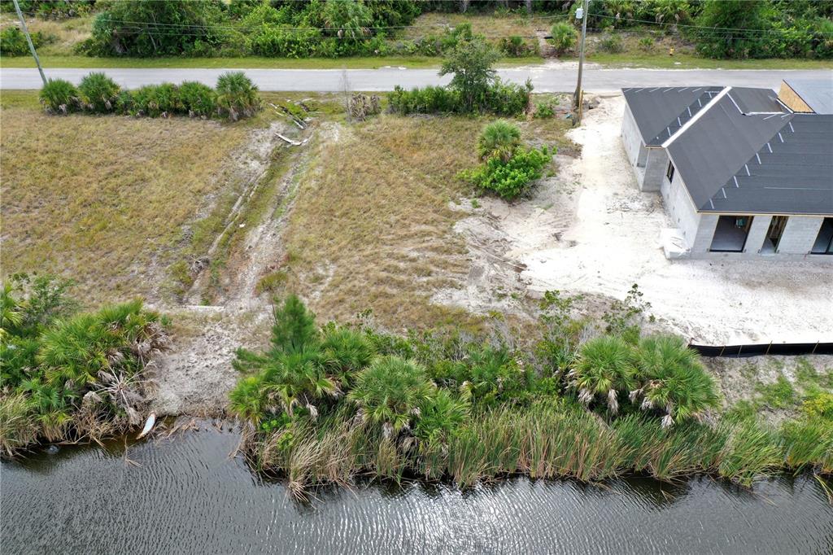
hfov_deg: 65.5
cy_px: 278
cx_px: 416
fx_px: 648
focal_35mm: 28
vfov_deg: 46.4
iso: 100
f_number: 5
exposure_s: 1/240
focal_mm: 10.26
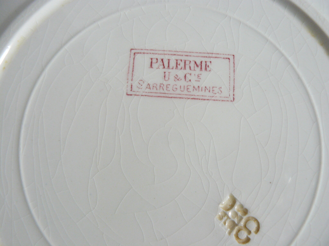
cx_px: 164
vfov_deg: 39.7
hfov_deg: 51.4
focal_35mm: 36
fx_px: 342
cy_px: 123
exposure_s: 1/15
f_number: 2.8
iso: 200
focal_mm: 6
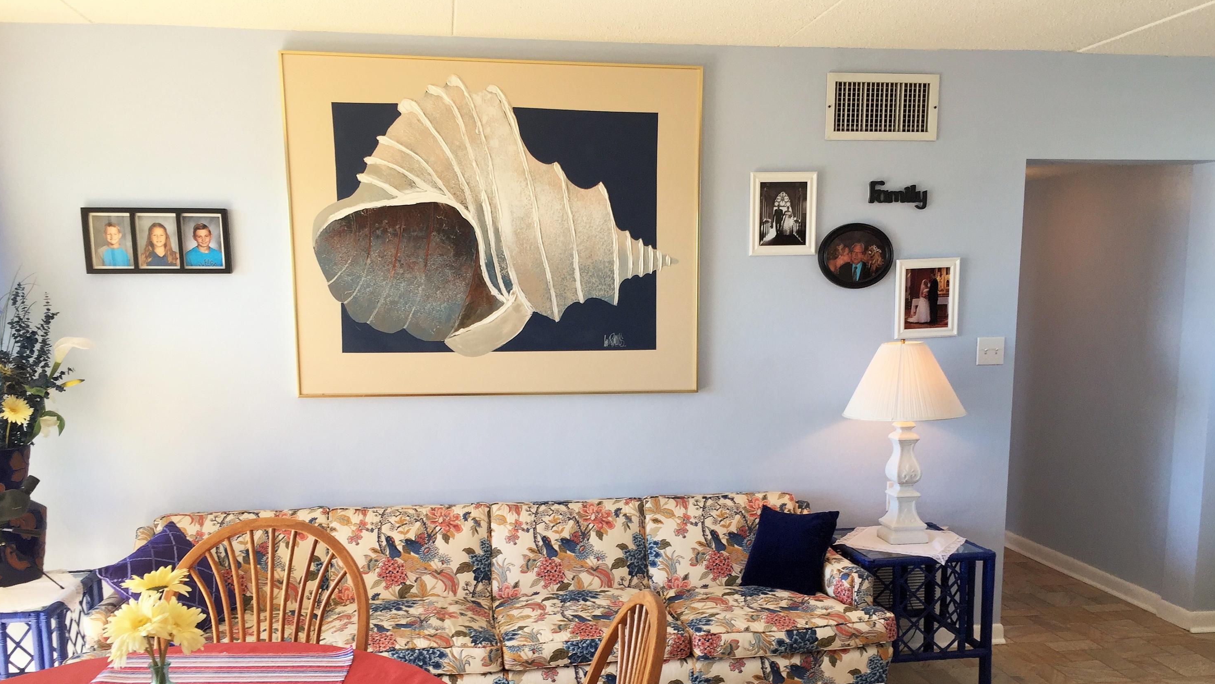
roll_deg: +0.0
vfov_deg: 36.3
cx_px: 607
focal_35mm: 32
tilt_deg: -8.5
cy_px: 452
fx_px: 1031
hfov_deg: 61.0
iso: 32
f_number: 2.2
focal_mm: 4.15
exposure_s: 1/120
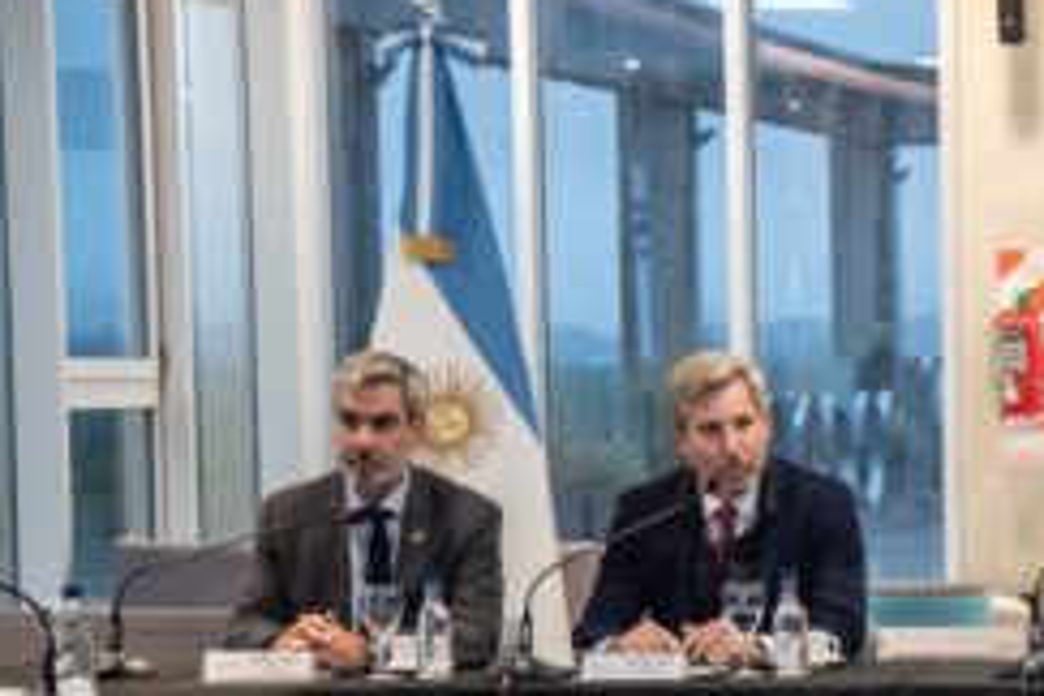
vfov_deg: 7.9
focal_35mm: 173
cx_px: 1139
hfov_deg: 11.7
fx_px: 5017
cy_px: 563
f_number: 4
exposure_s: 1/320
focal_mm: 70
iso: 1250
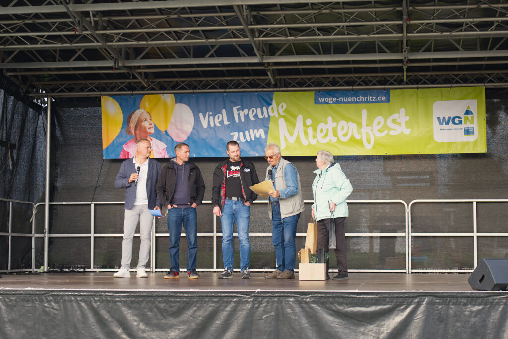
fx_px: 706
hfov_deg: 39.6
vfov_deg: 27.0
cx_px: 254
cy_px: 170
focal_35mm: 50
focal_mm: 50
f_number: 2.8
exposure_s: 1/100
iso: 100
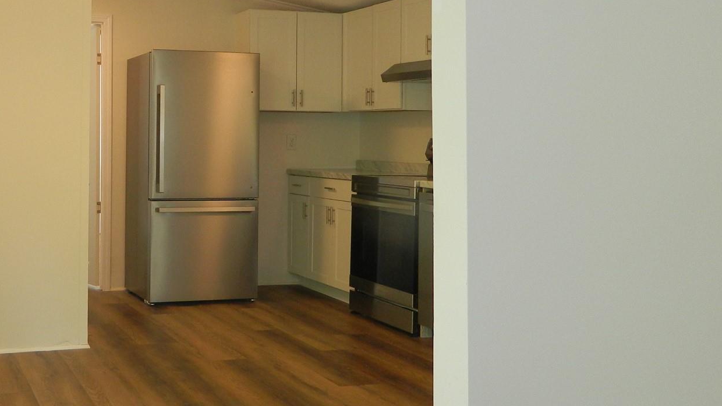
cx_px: 147
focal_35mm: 45
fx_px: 861
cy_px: 136
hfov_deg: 43.4
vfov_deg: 26.4
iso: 110
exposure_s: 1/30
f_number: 3.1
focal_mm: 4.5
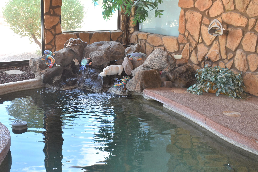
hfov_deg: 42.6
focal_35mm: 46
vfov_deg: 29.2
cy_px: 85
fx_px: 330
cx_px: 106
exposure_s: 1/40
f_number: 5.6
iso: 100
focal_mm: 24
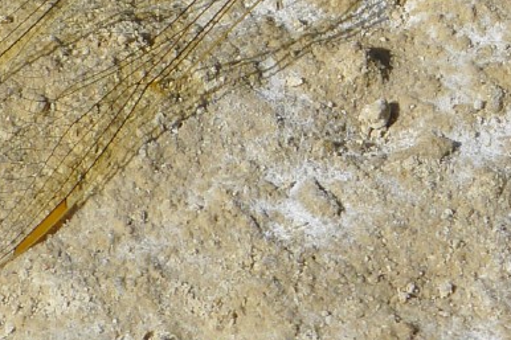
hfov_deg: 5.5
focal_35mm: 373
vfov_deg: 3.7
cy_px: -171
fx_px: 5292
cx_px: 378
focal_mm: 19.2
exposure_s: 1/800
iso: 80
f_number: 4.5
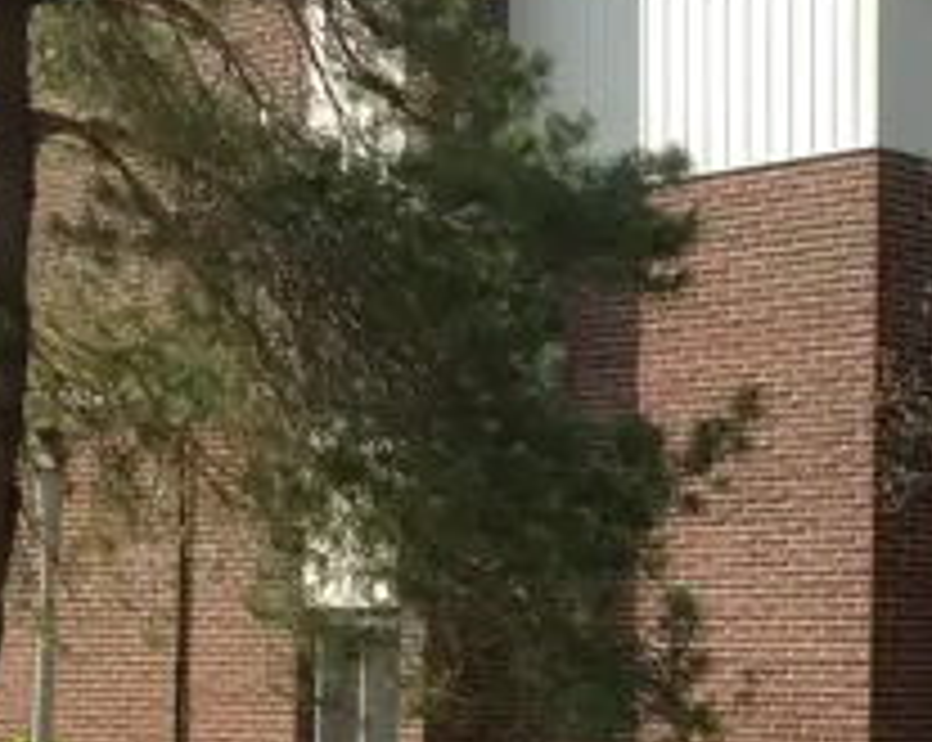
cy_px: 697
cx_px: 1175
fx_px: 2947
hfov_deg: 17.0
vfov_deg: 14.2
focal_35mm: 107
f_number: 2.4
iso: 50
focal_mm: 4.28
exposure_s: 1/1080
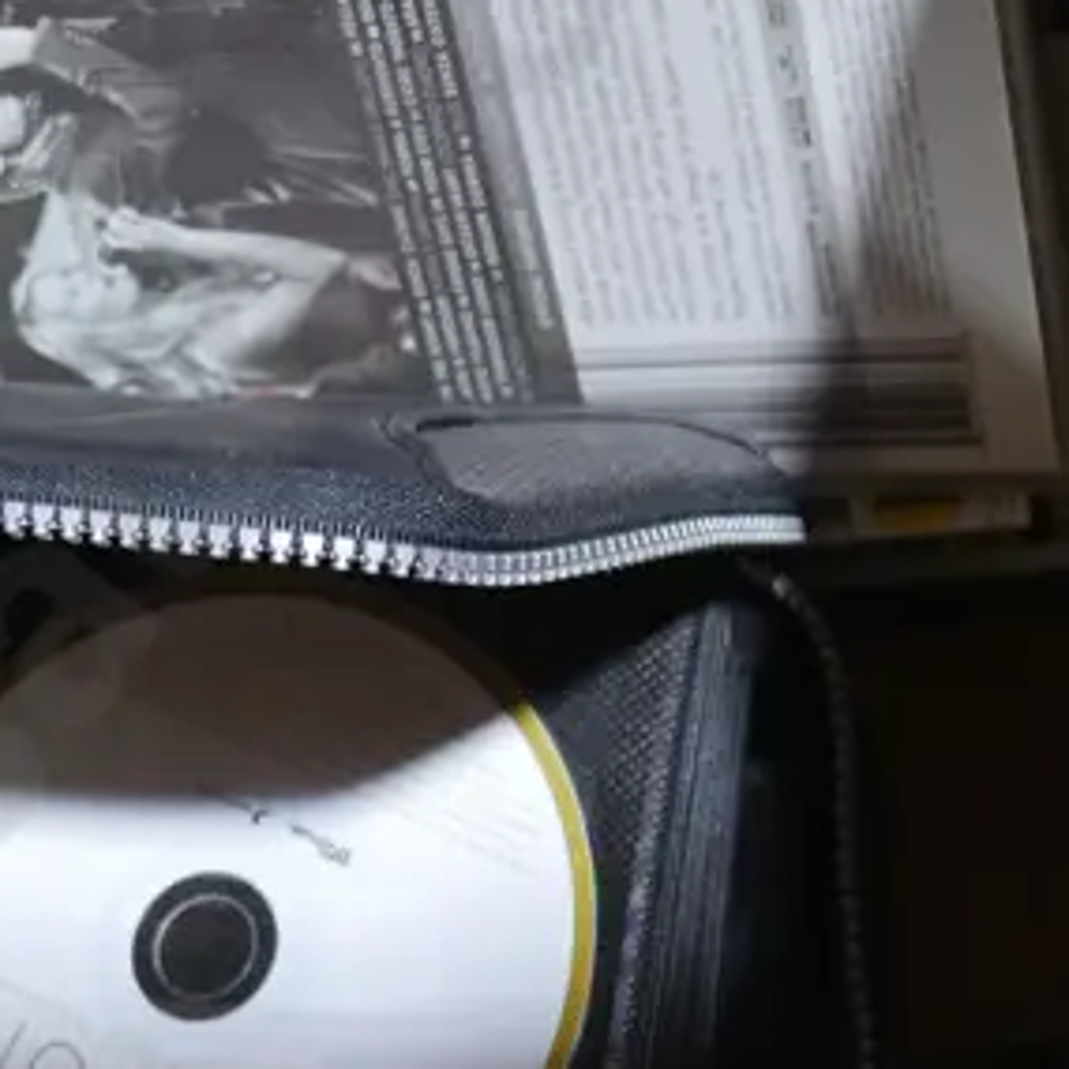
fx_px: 3773
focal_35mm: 108
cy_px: 450
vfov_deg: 16.1
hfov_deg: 16.0
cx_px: 188
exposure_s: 1/60
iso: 400
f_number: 4
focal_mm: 17
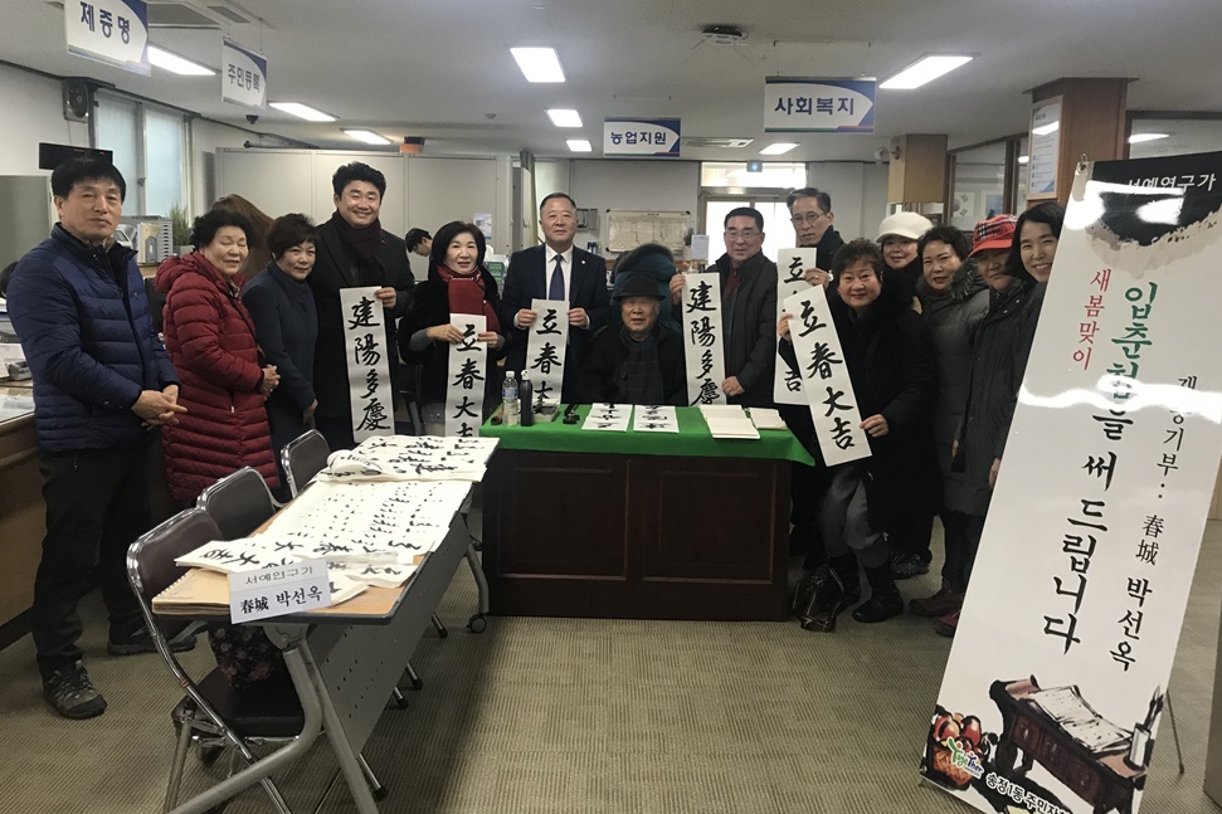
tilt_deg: -6.3
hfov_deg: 61.9
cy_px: 352
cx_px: 628
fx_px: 1018
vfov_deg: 43.5
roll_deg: -1.2
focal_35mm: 30
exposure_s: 1/30
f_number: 1.8
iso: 32
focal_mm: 3.99
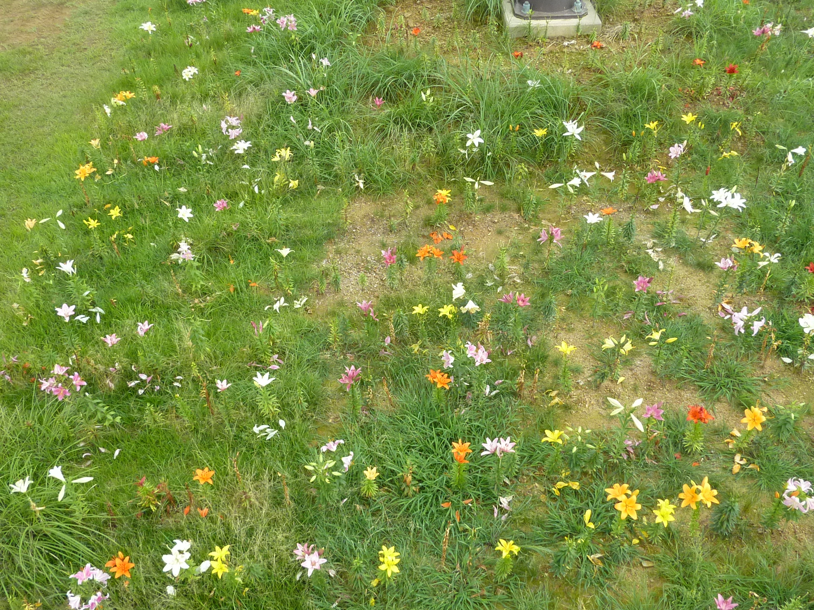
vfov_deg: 42.9
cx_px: 407
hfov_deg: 55.4
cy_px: 305
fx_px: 776
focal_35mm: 33
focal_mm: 4.1
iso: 200
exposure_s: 1/250
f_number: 4
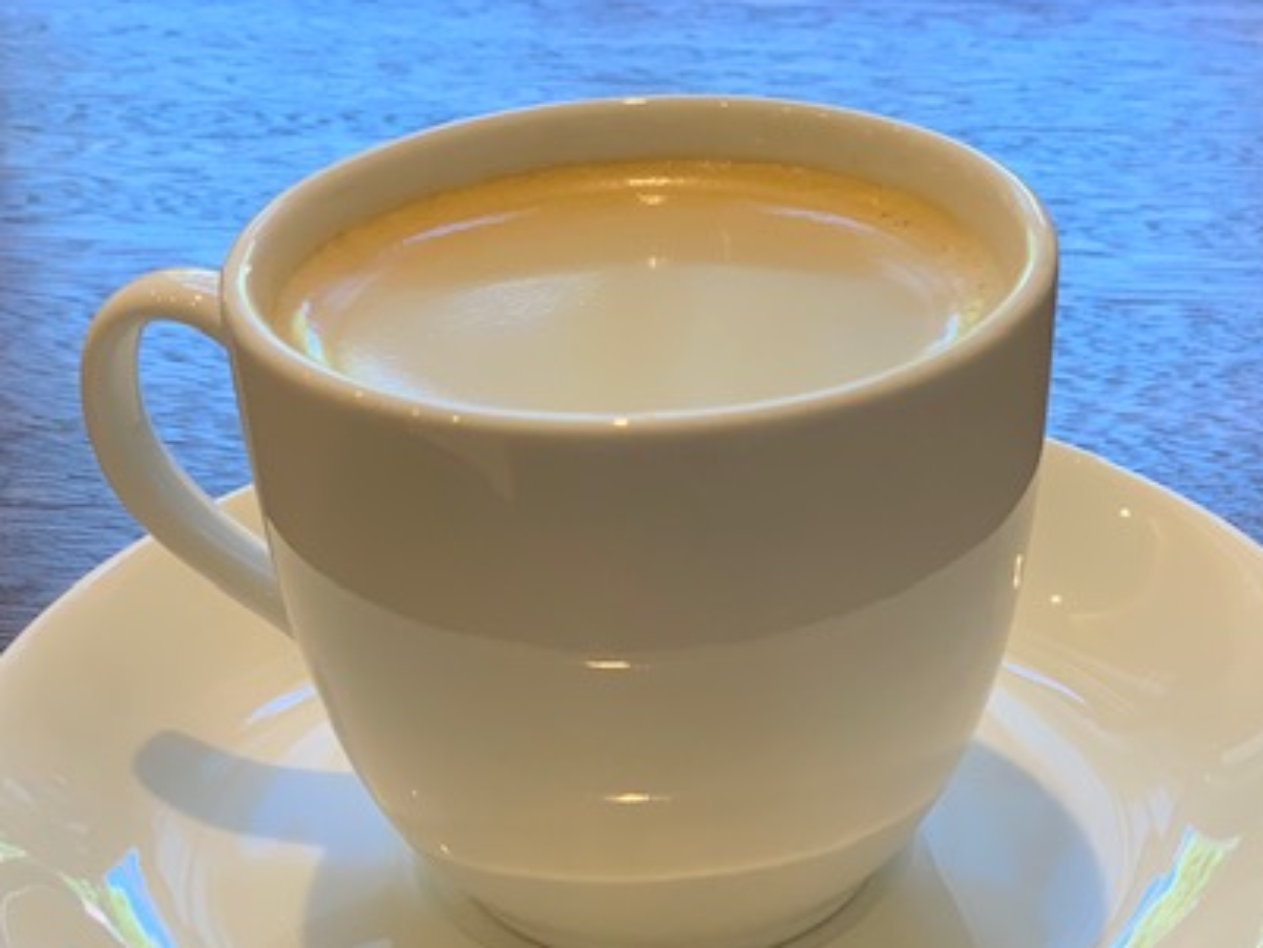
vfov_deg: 17.7
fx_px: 3029
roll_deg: +1.9
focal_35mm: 83
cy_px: 715
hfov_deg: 23.5
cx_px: 706
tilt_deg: -31.2
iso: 125
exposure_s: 1/115
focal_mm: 6
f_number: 2.4
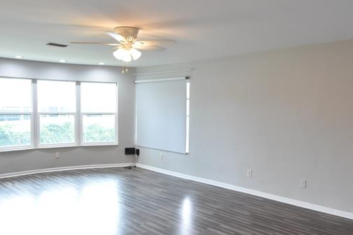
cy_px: 121
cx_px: 180
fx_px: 294
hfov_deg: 61.9
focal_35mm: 30
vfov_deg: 43.6
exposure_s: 1/60
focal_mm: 10
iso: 800
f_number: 3.5
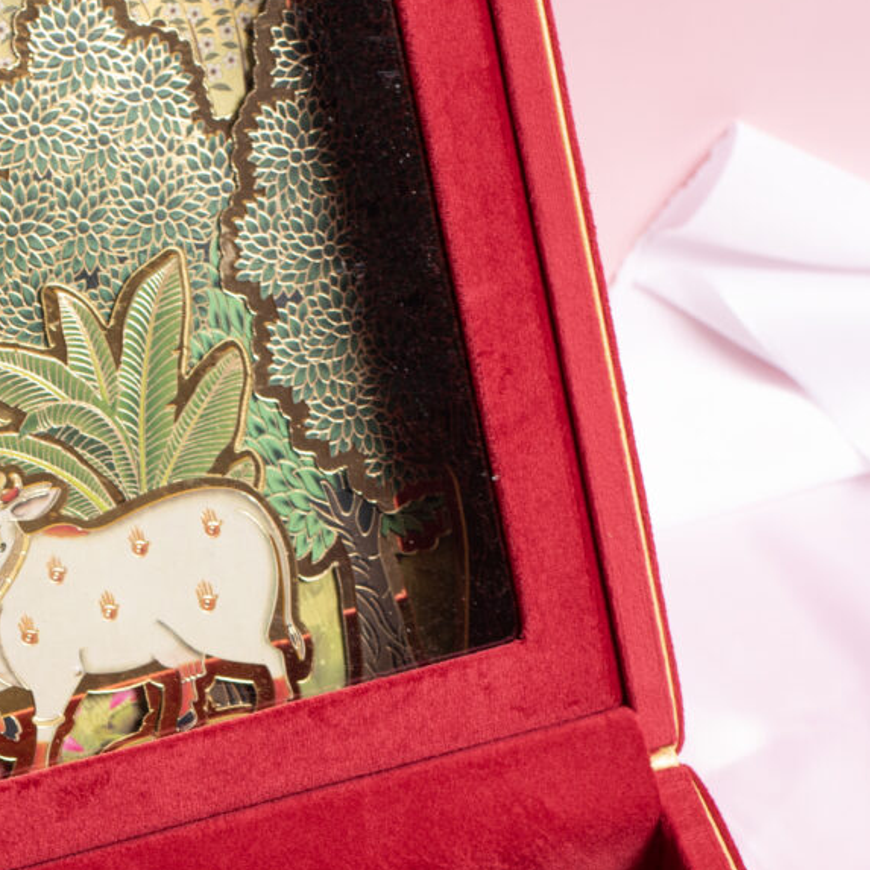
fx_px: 5403
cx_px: -58
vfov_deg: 9.0
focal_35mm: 190
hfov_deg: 9.1
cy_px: 1275
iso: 125
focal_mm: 50
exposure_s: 1/100
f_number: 6.3
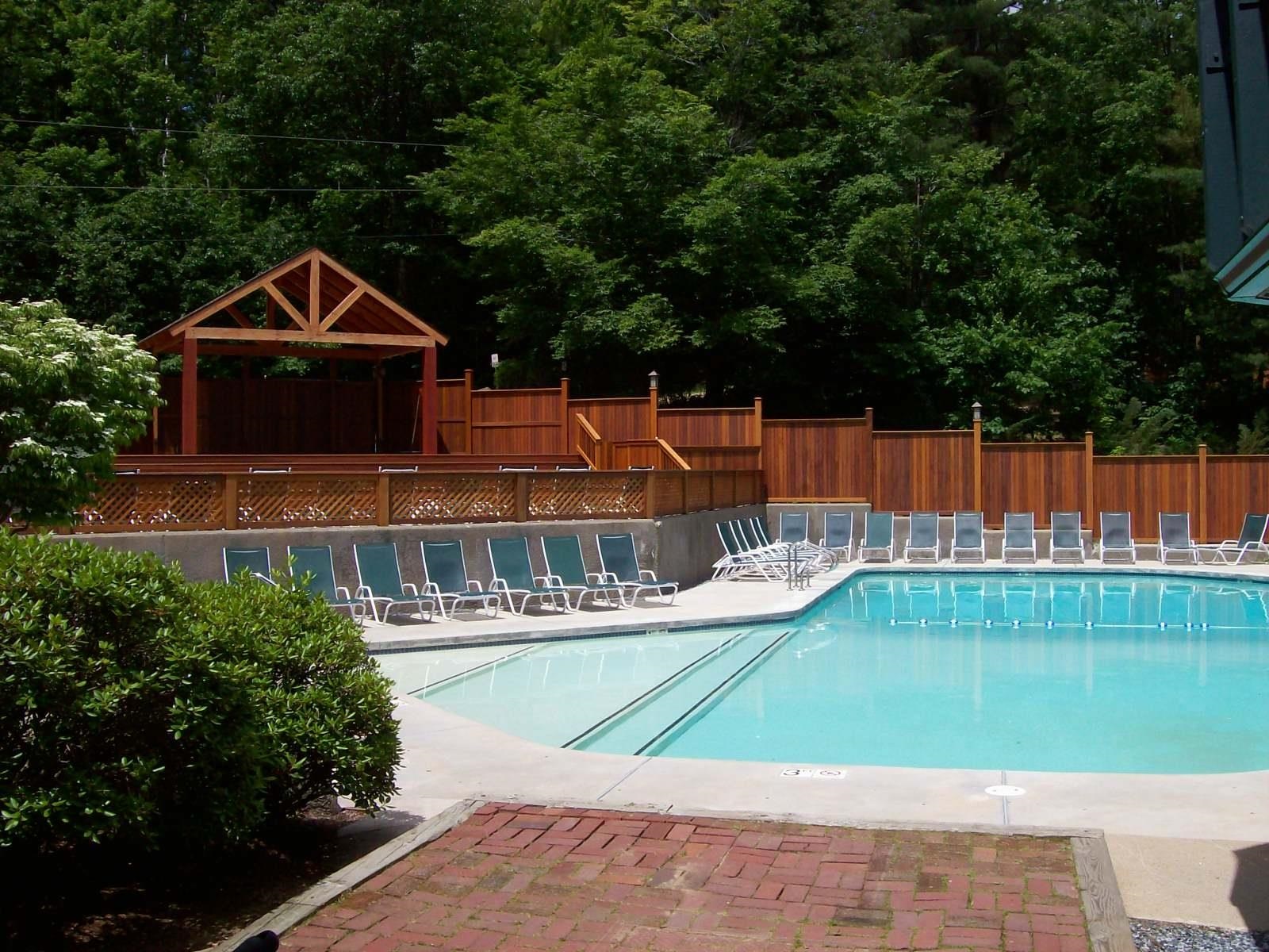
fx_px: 1320
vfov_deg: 39.7
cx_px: 634
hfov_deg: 51.4
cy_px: 476
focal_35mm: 36
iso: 80
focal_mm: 6
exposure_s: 1/1148
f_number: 4.8
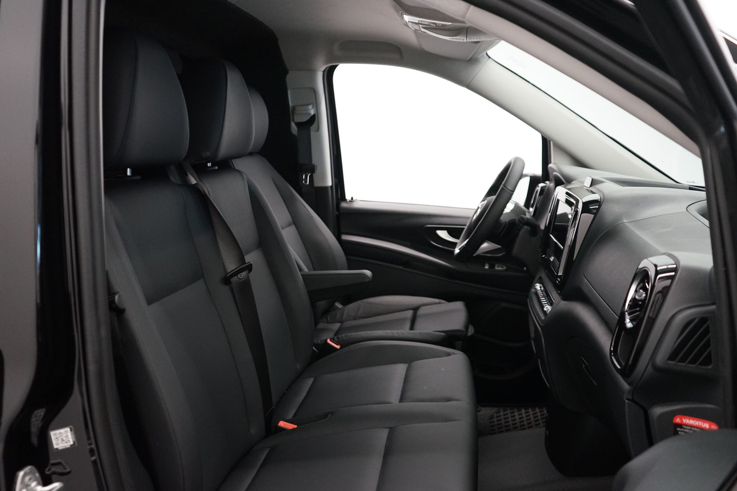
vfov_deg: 43.6
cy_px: 246
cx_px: 368
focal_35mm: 30
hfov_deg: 61.9
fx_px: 614
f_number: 3.5
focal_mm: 30
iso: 3200
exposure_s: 1/160
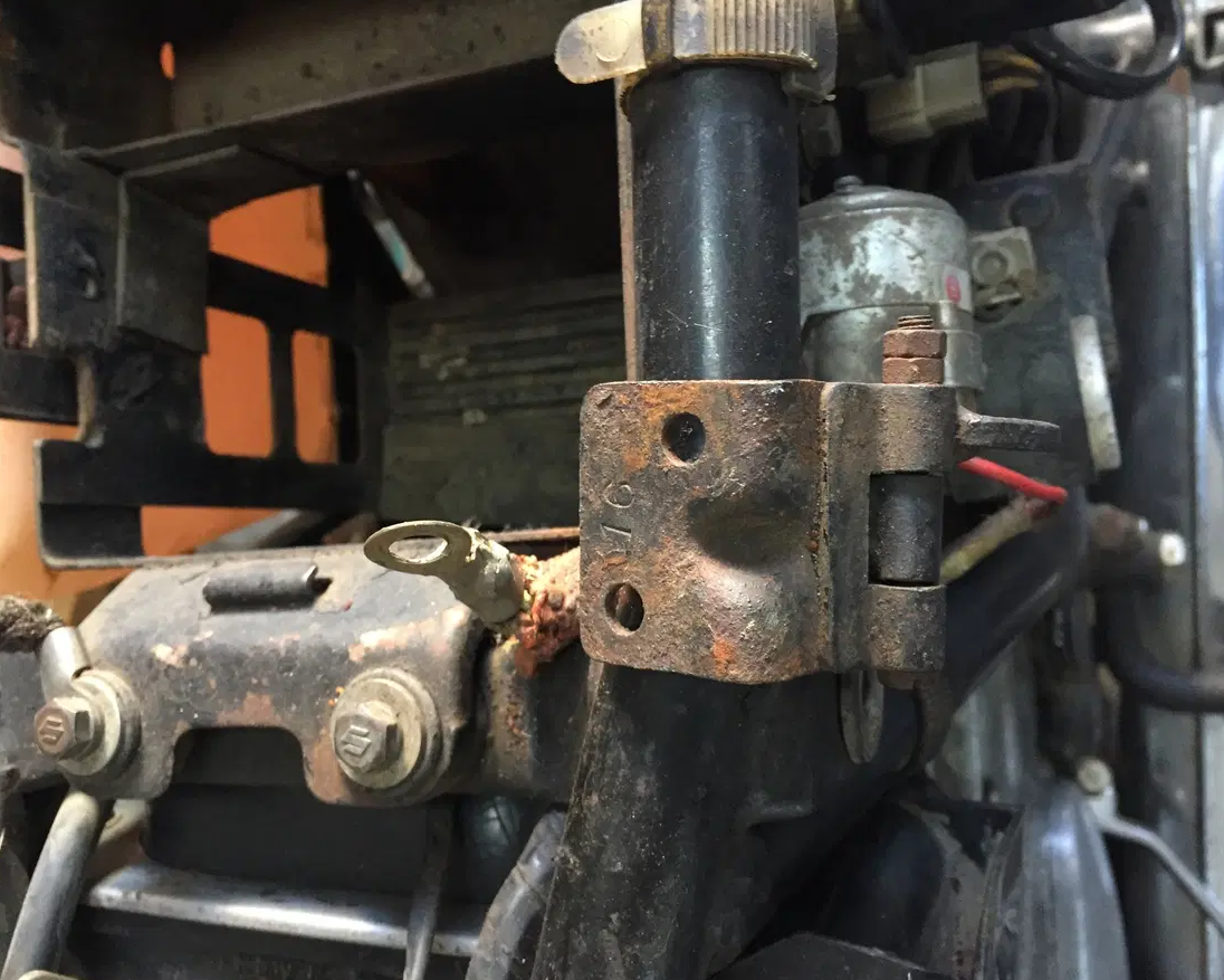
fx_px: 1123
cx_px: 568
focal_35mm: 31
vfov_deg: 47.1
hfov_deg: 57.1
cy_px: 494
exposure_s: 1/17
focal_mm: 4.15
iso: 250
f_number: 2.2
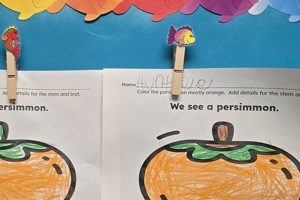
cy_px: 141
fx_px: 367
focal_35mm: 44
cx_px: 105
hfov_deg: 44.0
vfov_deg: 30.2
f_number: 1.7
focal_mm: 6.3
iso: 160
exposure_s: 1/120
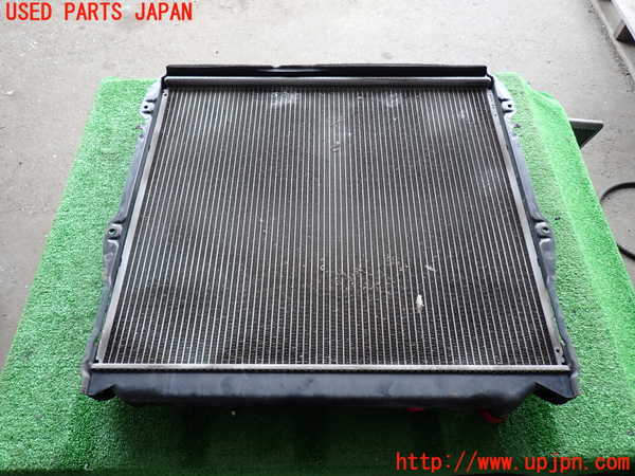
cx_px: 318
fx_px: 459
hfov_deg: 69.4
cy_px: 238
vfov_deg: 54.9
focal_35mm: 25
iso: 100
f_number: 2
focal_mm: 4.5
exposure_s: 1/100
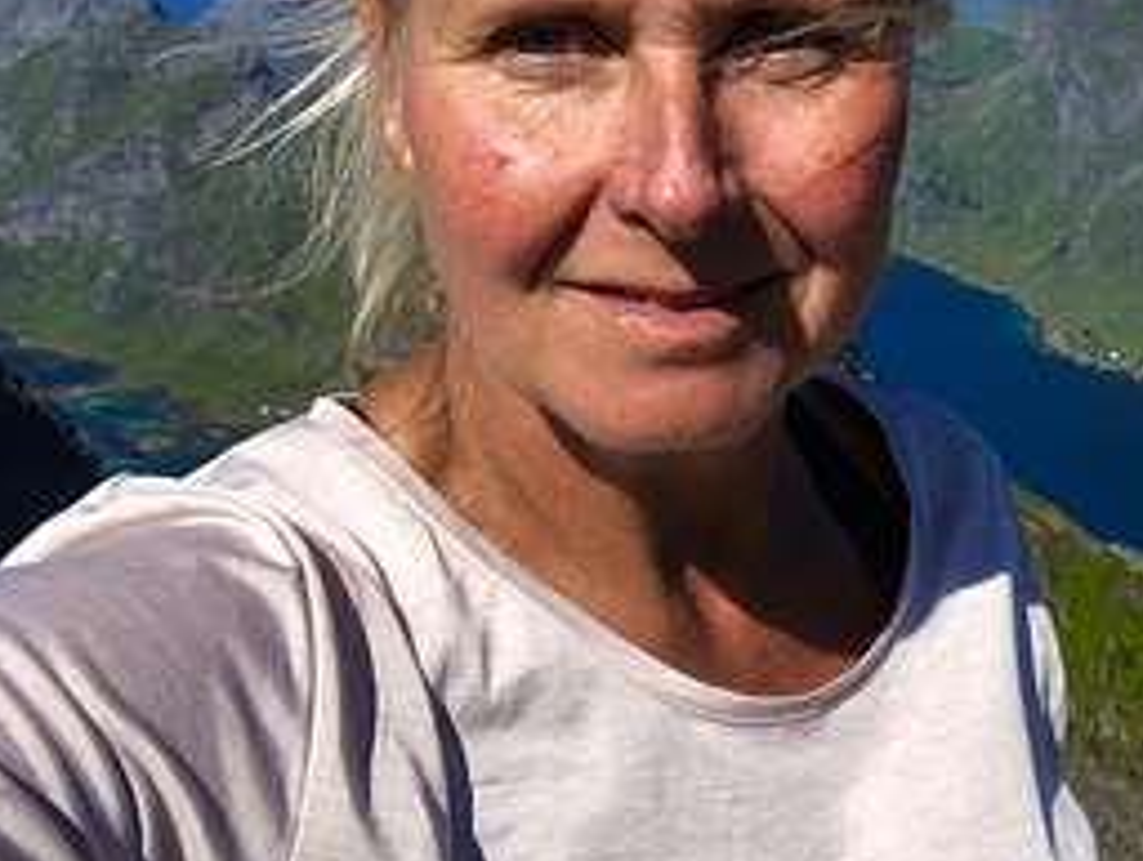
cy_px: 118
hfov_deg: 31.0
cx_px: 982
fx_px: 1985
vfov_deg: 23.9
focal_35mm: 60
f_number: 2.2
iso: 20
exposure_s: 1/1330
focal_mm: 2.87
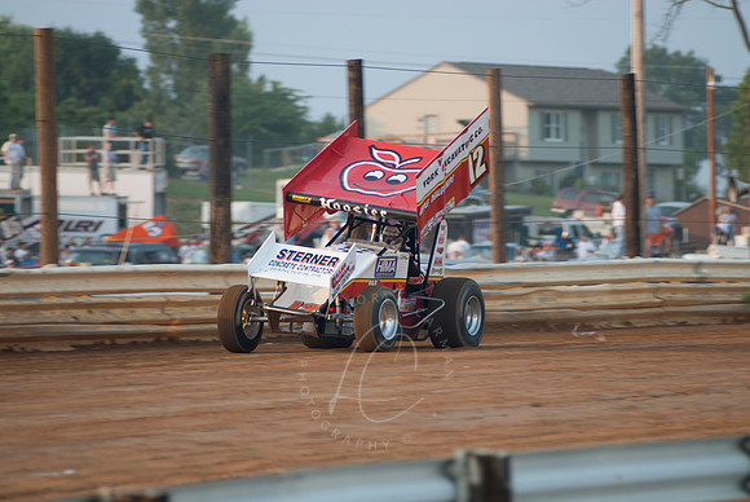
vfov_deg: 4.6
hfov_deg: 6.9
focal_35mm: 300
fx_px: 6256
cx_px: 375
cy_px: 251
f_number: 2.8
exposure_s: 1/400
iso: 100
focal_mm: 200
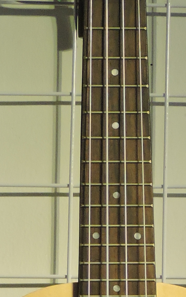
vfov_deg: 5.7
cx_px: 276
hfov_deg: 3.6
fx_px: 2976
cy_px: 279
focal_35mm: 367
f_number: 4
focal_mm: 15.2
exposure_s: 1/60
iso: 400
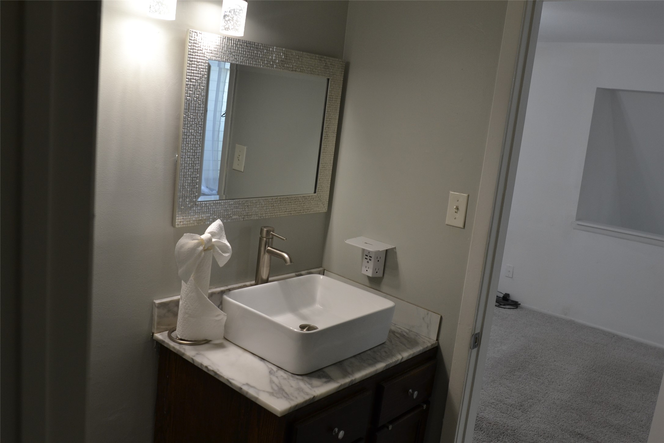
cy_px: 222
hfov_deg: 61.9
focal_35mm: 30
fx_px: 553
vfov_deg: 43.6
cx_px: 332
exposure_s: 1/80
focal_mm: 20
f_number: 4.5
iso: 400
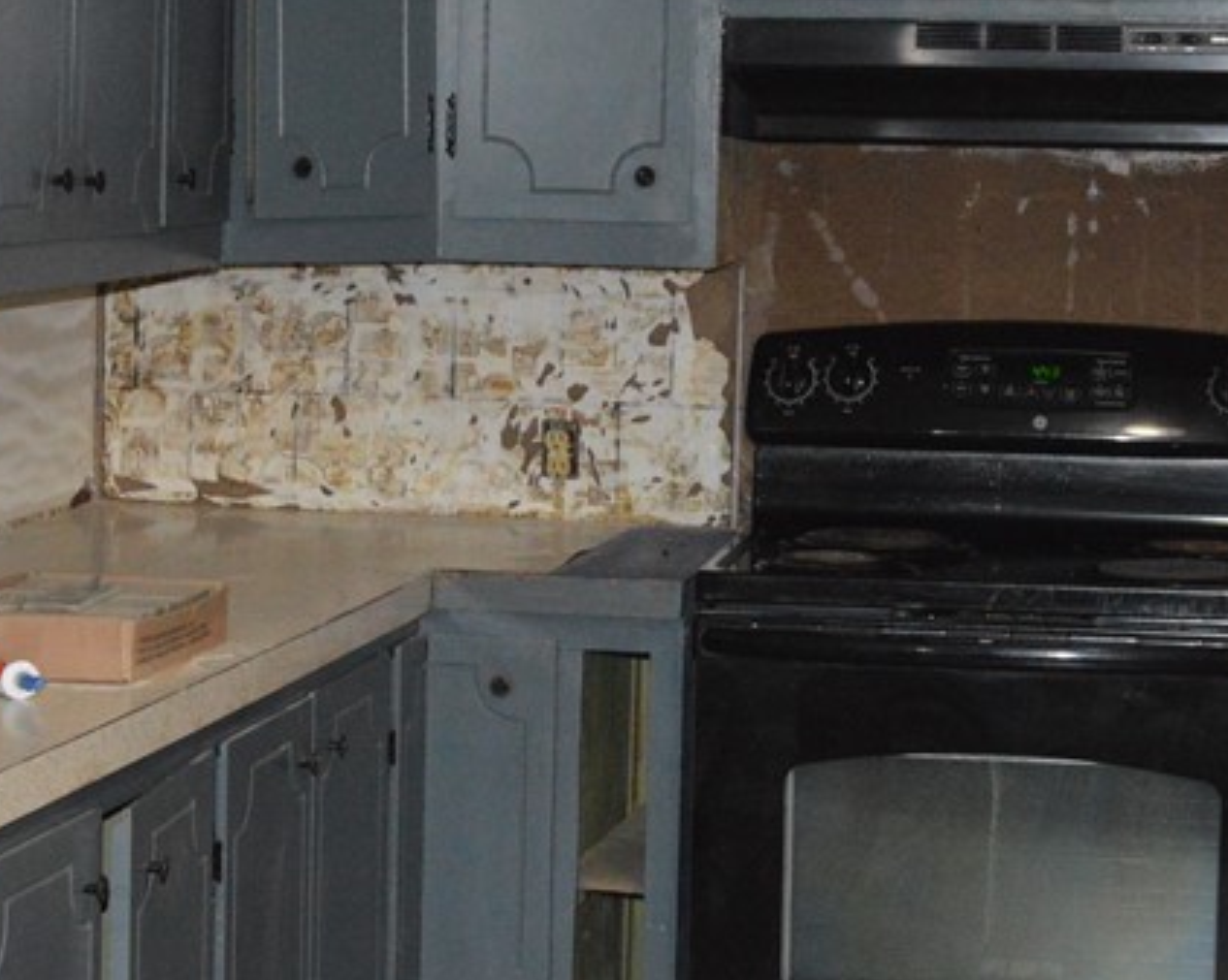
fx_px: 4213
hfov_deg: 16.6
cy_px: 430
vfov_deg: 13.3
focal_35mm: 116
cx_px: 420
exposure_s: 1/60
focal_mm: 32
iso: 3200
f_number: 4.8
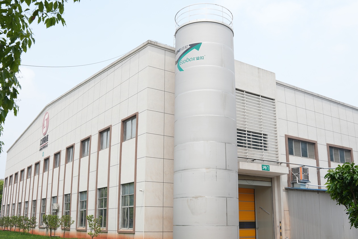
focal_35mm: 38
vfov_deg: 35.4
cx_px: 179
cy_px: 120
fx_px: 374
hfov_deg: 51.1
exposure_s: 1/400
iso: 100
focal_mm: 25.1
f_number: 5
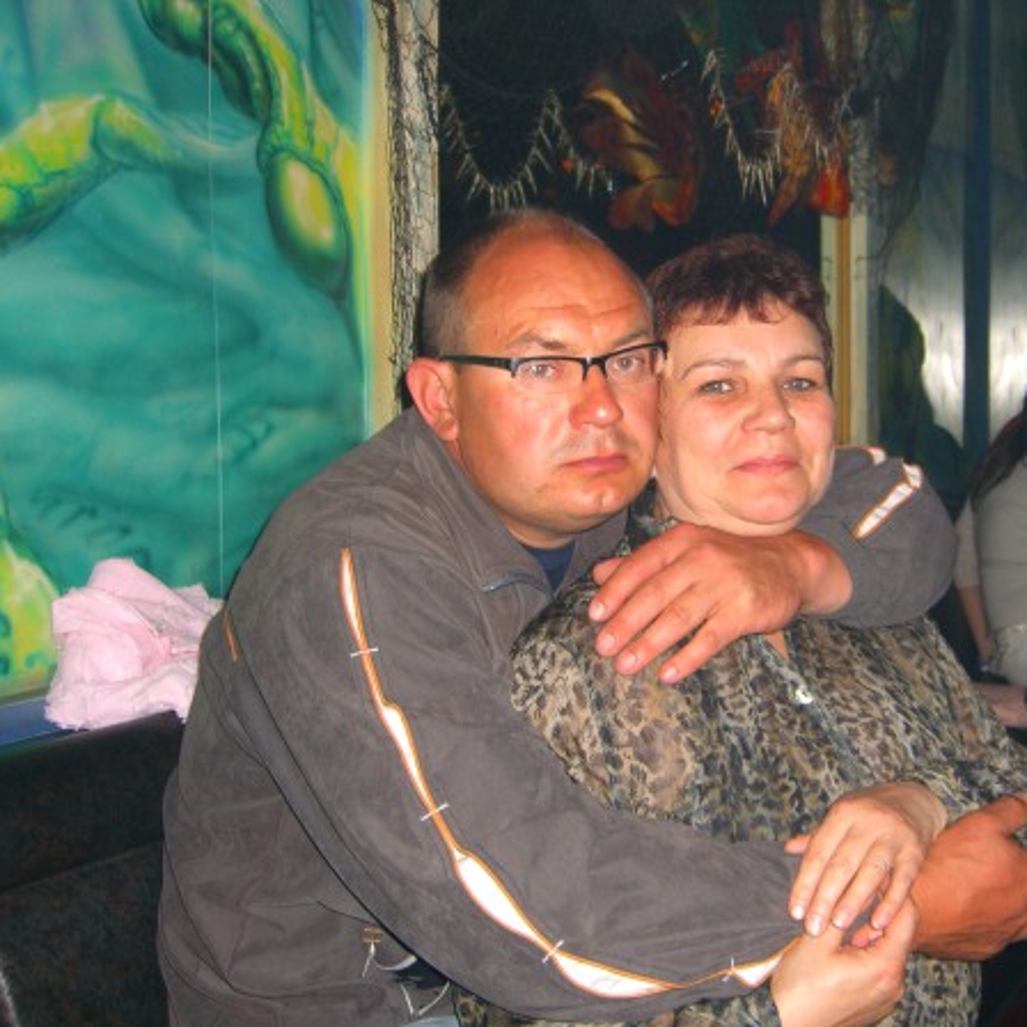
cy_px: 514
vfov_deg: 37.6
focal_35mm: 45
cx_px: 665
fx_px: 1510
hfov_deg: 37.2
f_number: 2.8
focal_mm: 7.9
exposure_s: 1/60
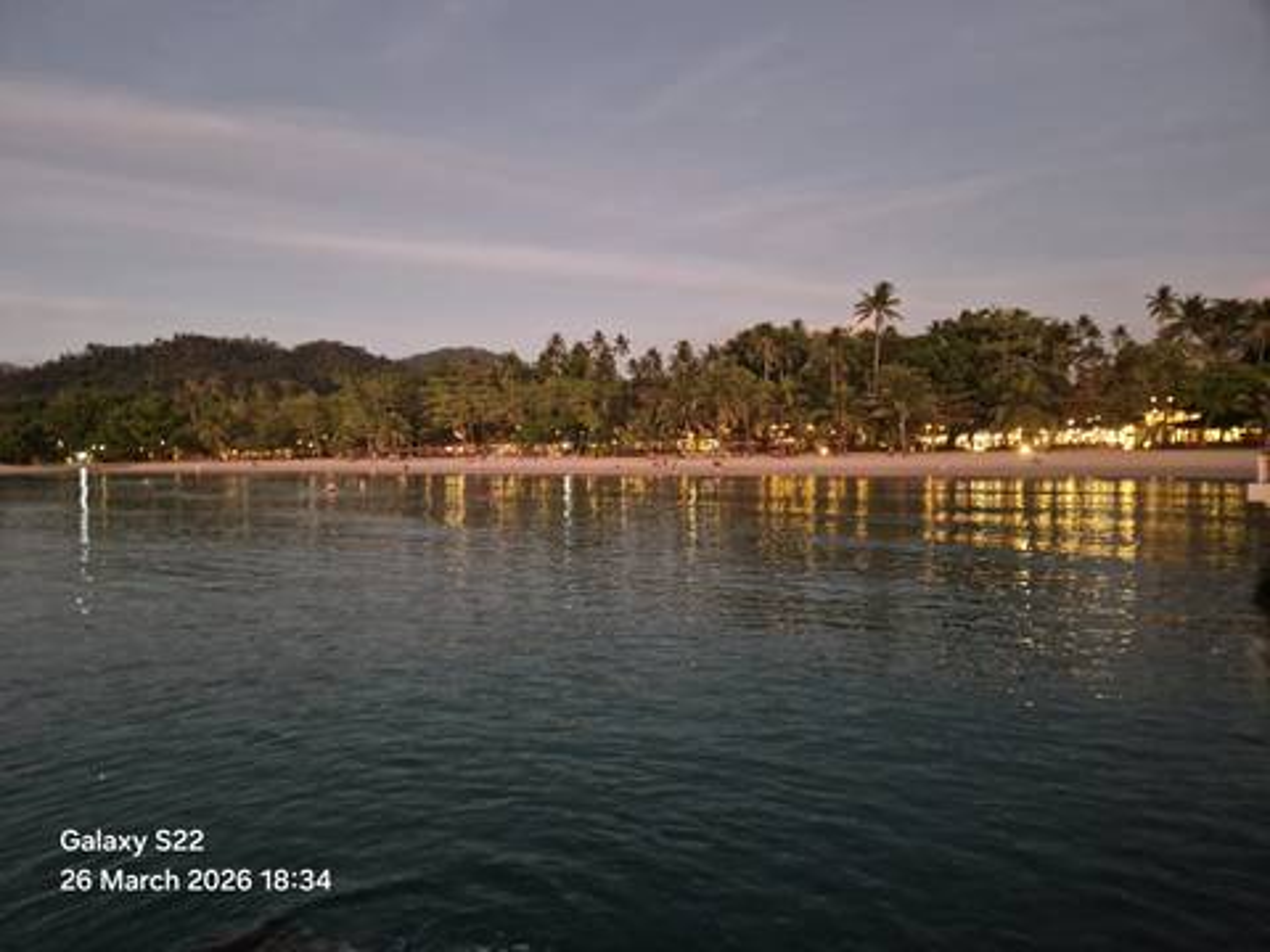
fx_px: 844
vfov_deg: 58.9
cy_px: 476
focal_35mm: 23
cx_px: 635
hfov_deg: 73.9
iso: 1000
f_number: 1.8
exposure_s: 1/25
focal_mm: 5.4
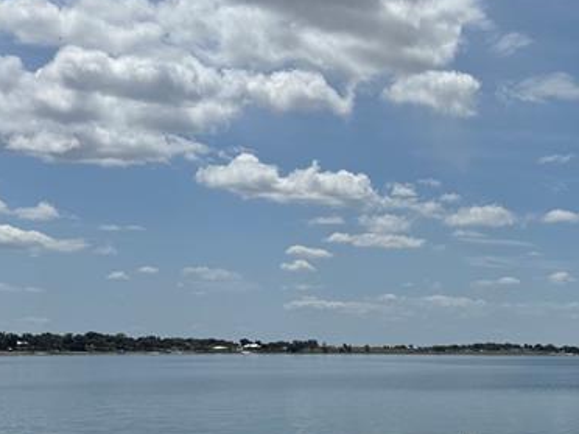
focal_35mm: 66
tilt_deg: -6.2
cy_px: 481
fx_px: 1104
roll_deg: +0.3
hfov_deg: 26.0
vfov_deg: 21.1
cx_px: 707
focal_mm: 6.76
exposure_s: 1/10417
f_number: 1.78
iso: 80
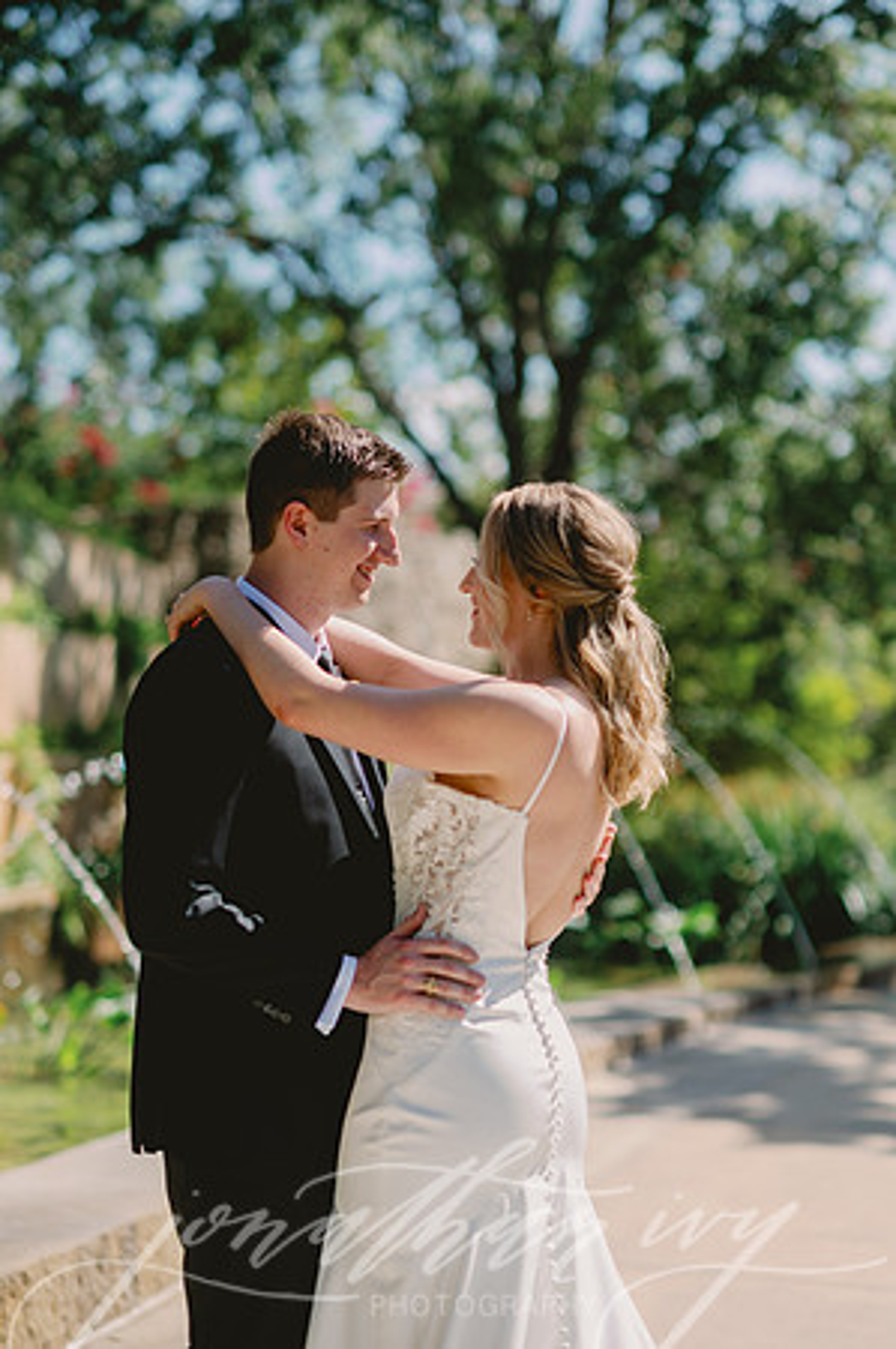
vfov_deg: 23.9
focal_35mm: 85
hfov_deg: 16.0
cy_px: 674
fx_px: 3180
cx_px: 448
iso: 64
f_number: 2.2
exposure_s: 1/5000
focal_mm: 85
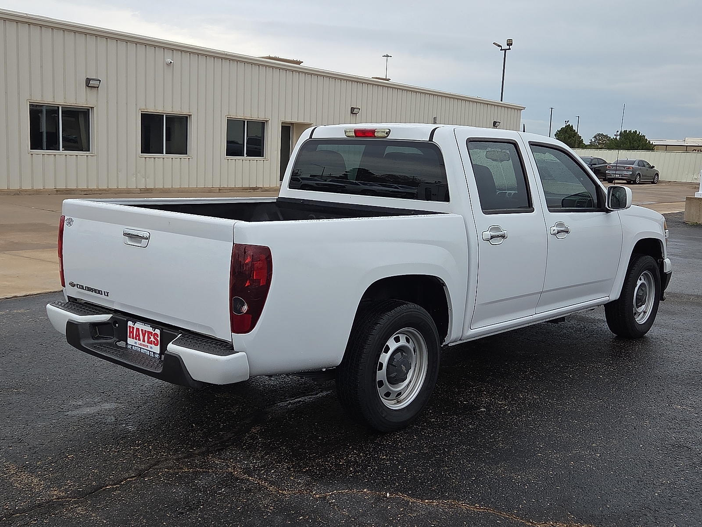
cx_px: 351
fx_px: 791
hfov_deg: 47.9
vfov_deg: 36.8
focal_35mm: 39
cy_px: 264
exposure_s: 1/1667
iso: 76
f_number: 1.8
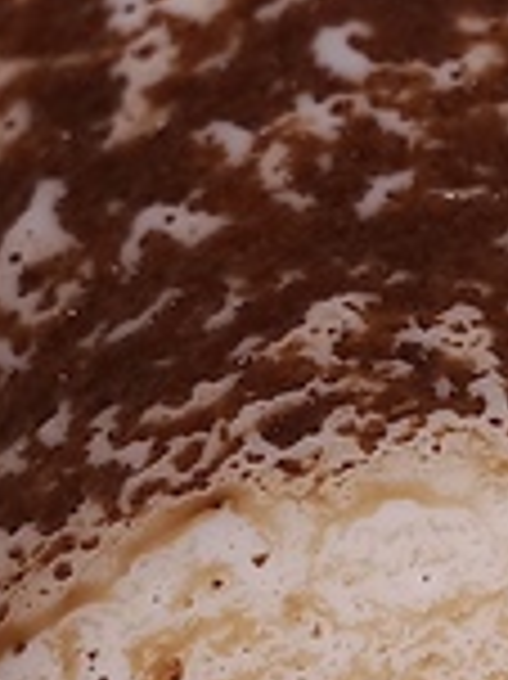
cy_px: 572
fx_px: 3233
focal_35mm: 165
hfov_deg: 8.9
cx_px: 557
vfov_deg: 11.9
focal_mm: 4
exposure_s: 1/100
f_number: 1.8
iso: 25
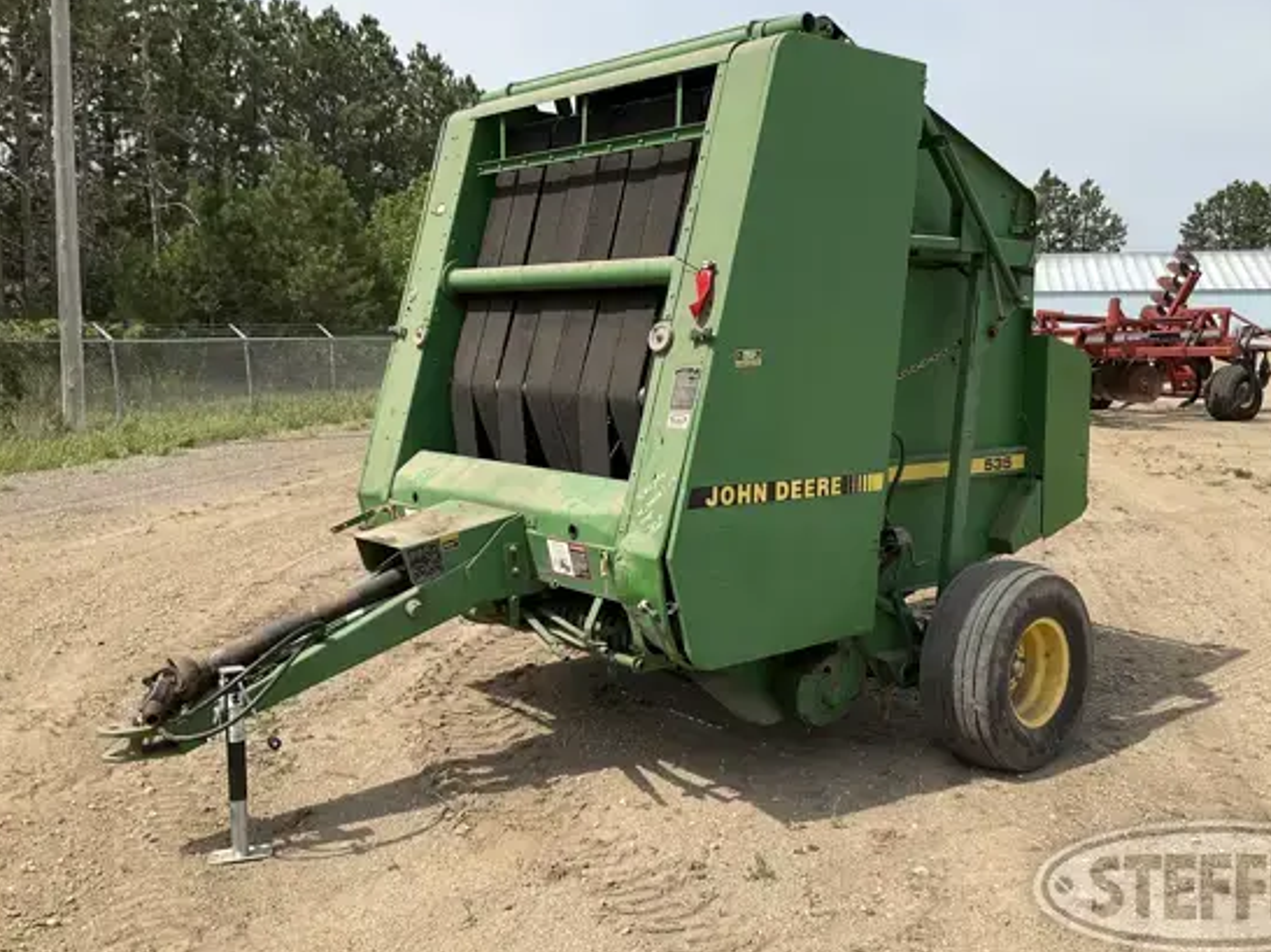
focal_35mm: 34
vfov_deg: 41.7
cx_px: 701
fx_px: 1248
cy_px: 421
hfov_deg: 53.9
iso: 25
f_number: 1.8
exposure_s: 1/1848
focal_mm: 3
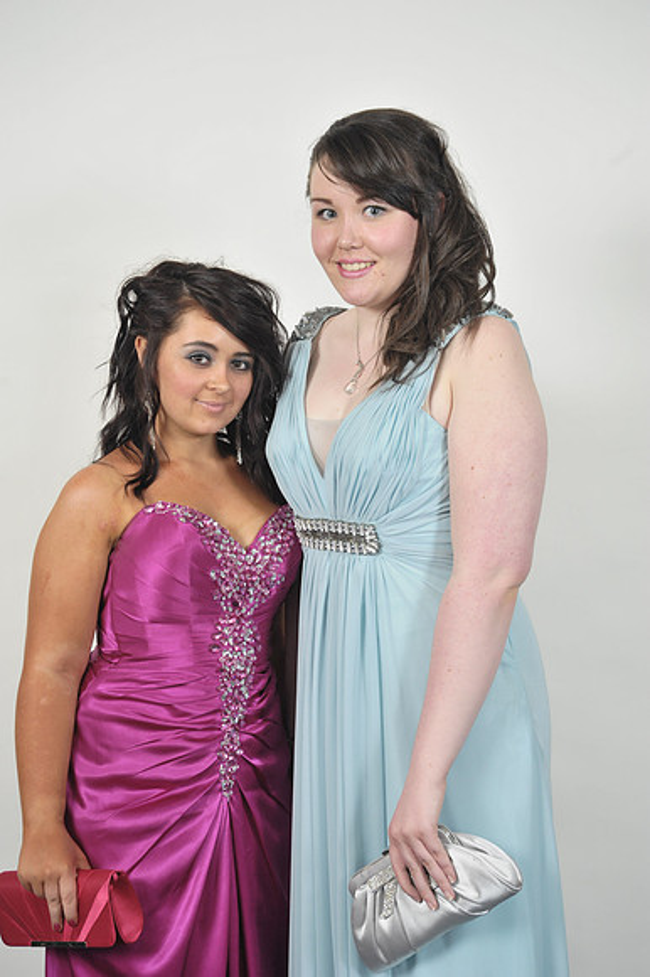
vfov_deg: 28.9
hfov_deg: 19.4
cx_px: 325
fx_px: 1898
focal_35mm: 70
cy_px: 488
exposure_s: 1/160
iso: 1000
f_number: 7.1
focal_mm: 70
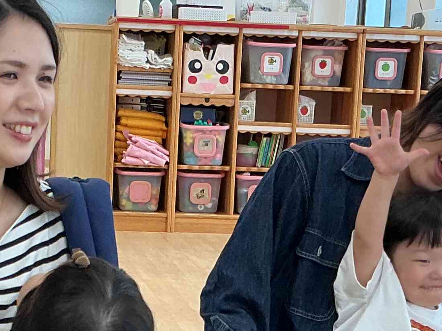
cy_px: 301
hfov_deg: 18.5
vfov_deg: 13.8
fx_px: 1353
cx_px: 129
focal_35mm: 106
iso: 64
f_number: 1.8
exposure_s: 1/120
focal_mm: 3
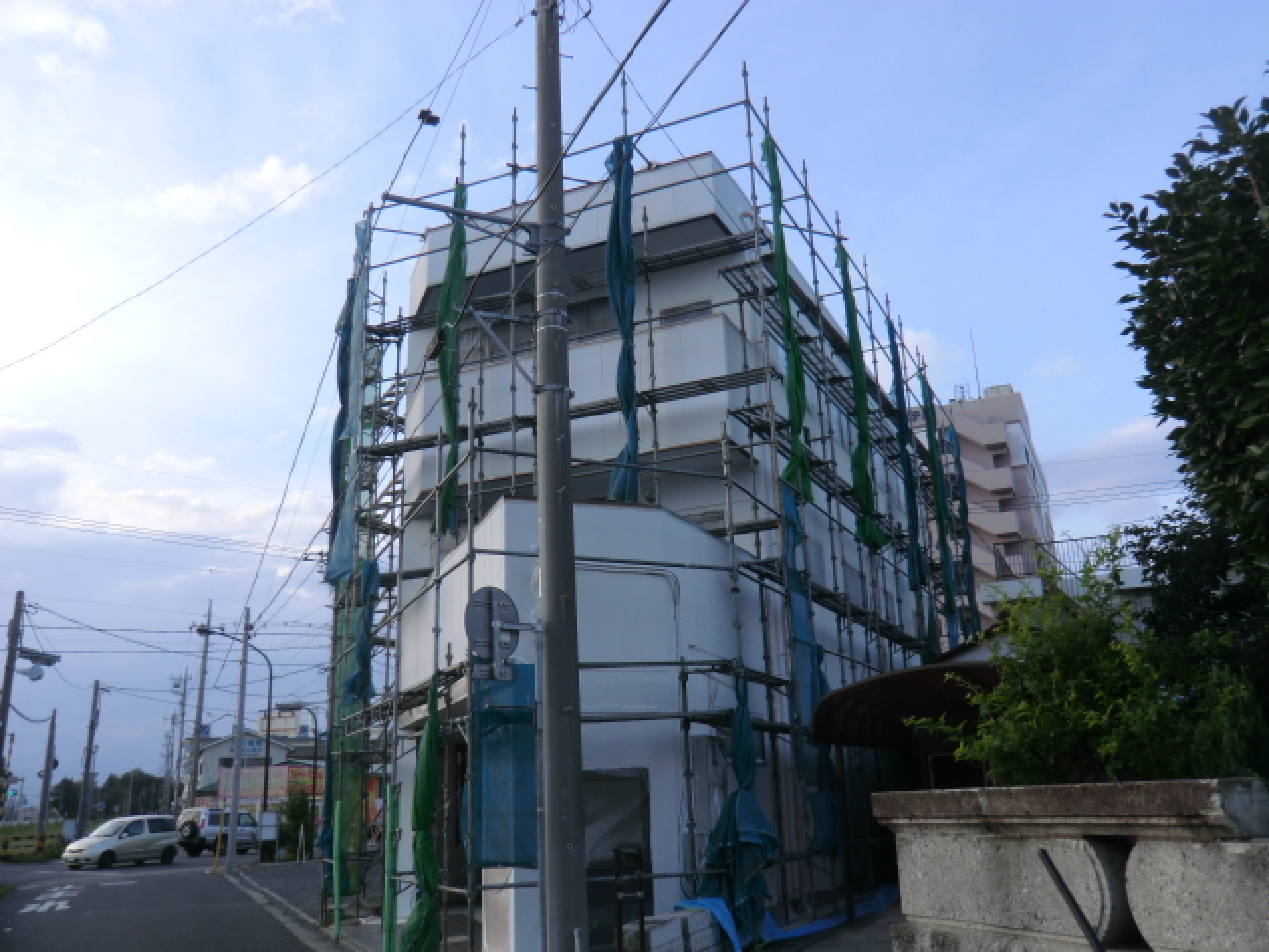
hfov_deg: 61.7
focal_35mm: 29
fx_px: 1063
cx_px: 634
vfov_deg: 48.2
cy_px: 476
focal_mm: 5.2
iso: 64
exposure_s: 1/125
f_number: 3.5
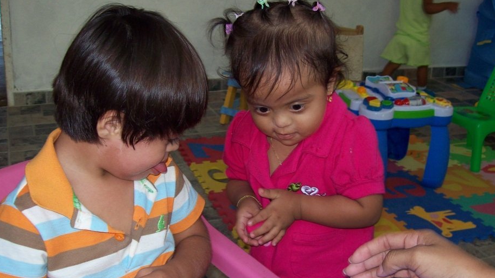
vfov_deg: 27.0
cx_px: 250
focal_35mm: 44
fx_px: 578
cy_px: 169
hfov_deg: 46.4
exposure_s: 1/64
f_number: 2.7
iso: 80
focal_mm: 6
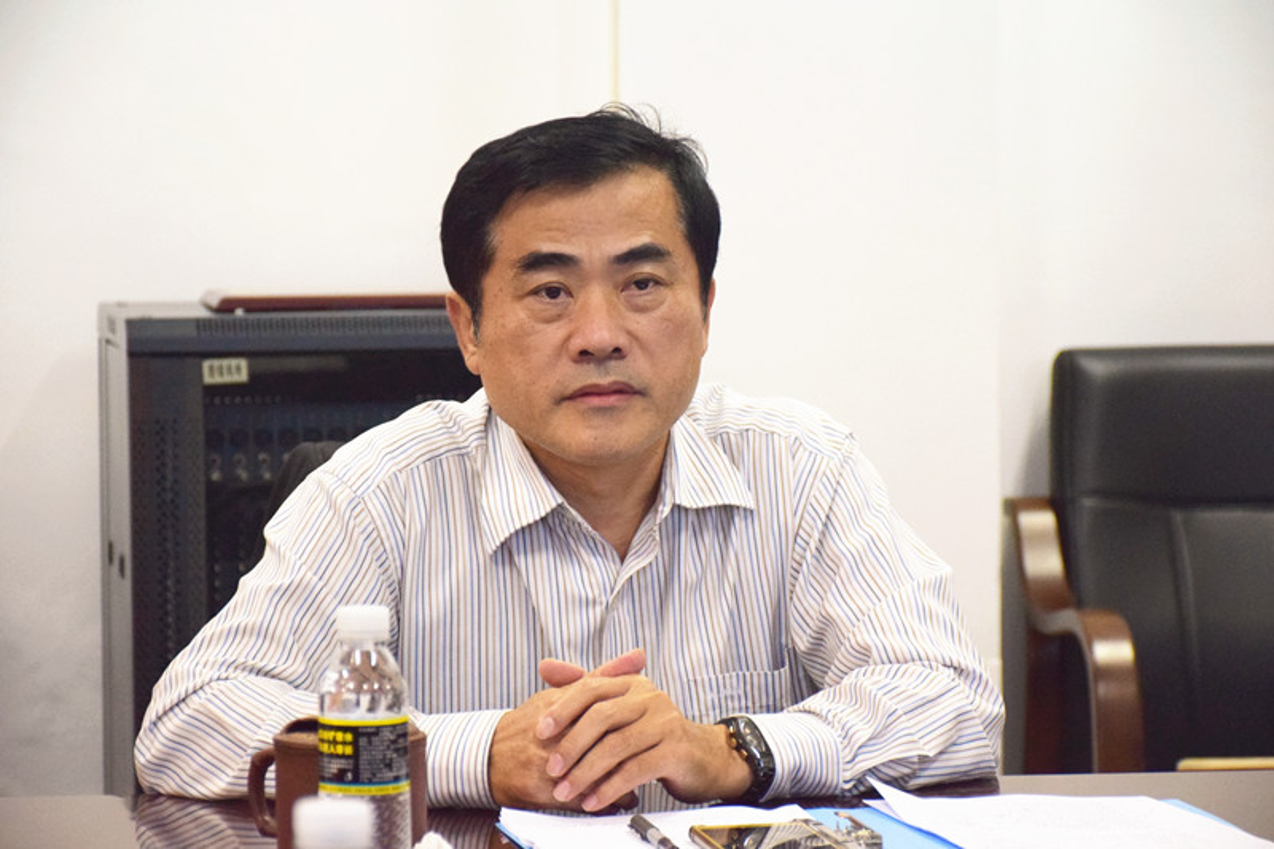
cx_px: 637
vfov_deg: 10.7
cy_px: 424
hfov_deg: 16.1
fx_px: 4511
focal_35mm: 128
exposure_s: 1/125
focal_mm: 85
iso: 2800
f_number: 5.3
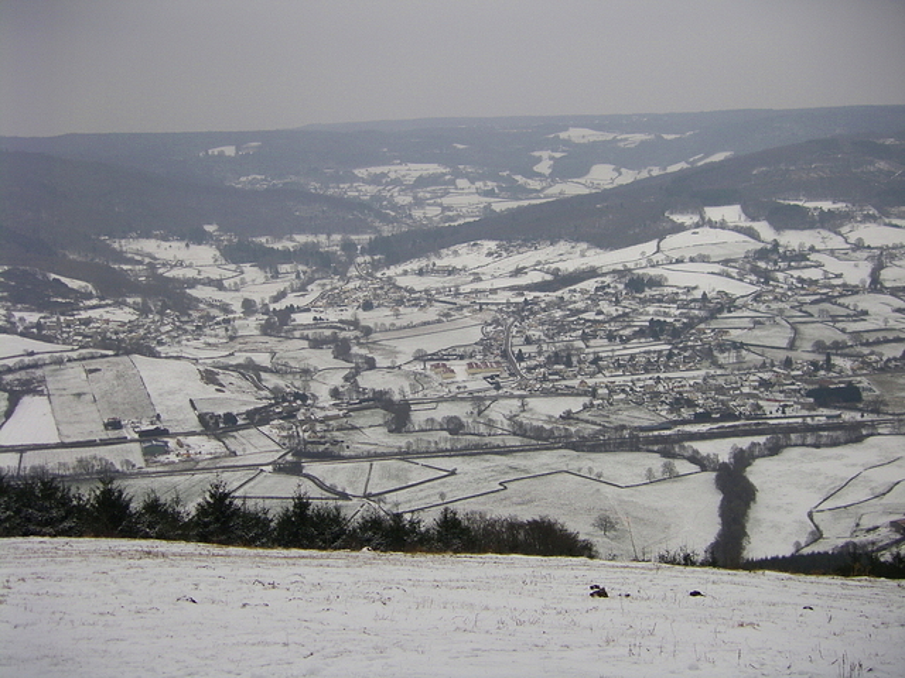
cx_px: 452
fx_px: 1464
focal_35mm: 56
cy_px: 339
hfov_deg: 34.3
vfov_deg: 26.1
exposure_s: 1/320
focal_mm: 9.3
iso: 64
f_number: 3.7
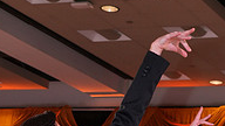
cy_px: 294
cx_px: 107
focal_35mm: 165
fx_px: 984
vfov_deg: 7.0
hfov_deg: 13.0
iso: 1250
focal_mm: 52
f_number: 4.5
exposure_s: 1/200
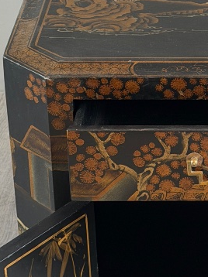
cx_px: 213
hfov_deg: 9.1
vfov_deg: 12.3
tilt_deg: -27.4
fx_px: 1291
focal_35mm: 161
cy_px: 101
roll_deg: -0.1
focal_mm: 6.76
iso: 125
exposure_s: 1/50
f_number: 1.78
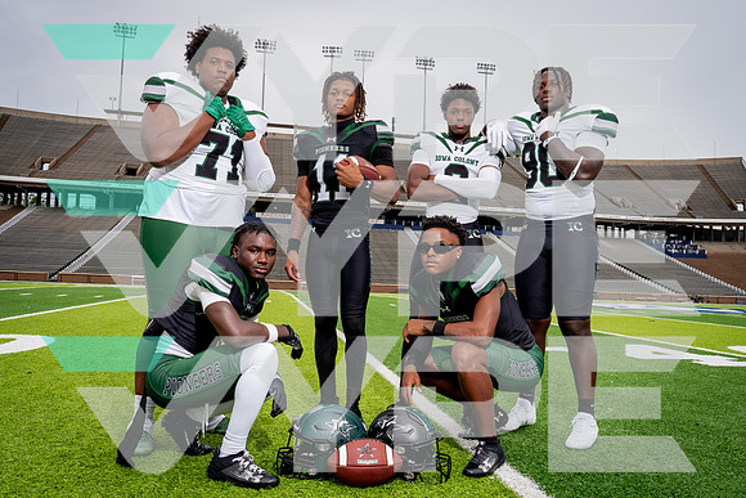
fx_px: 569
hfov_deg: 66.4
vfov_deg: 47.2
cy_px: 249
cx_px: 373
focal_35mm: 27
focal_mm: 26
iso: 320
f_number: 8
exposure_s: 1/250
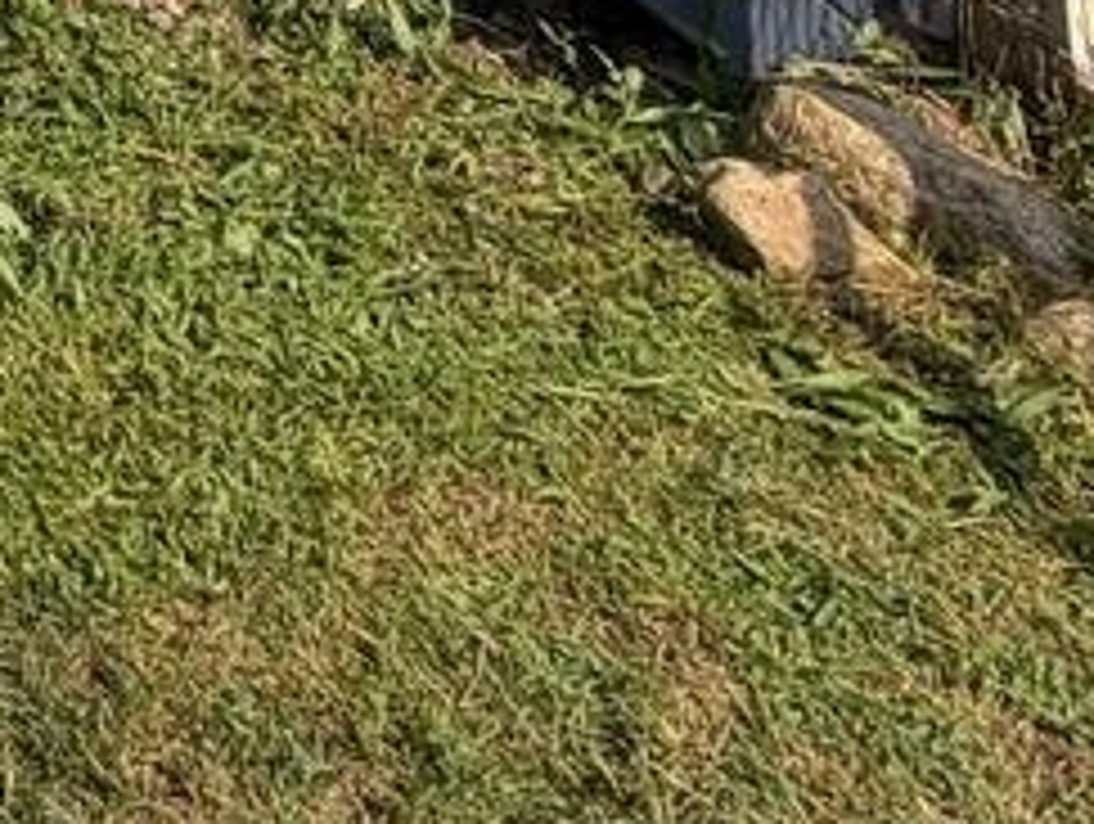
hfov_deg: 18.7
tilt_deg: +2.5
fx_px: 2184
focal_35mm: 69
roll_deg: +3.8
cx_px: -1067
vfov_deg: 14.9
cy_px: -1063
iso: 20
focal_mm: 2.22
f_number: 2.2
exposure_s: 1/789
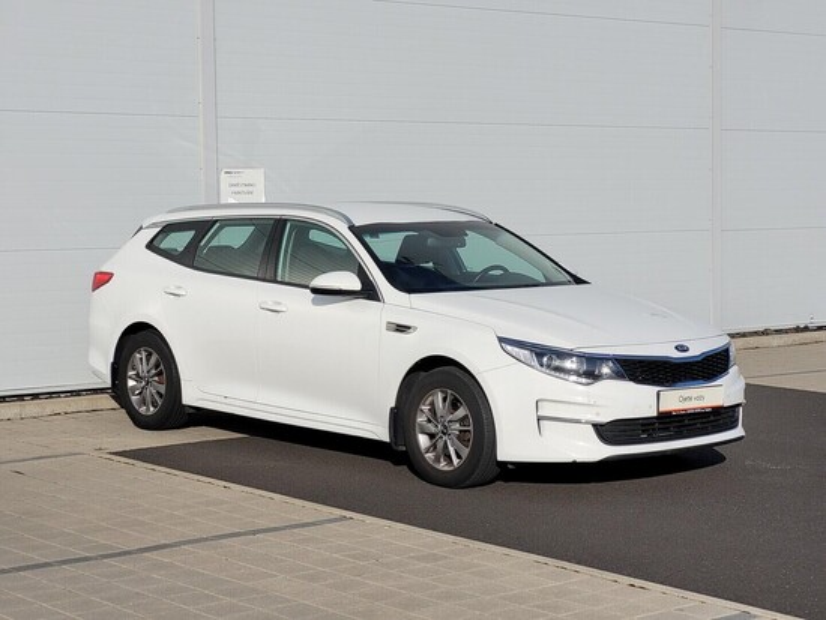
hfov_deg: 25.6
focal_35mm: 76
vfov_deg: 19.4
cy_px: 310
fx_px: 1814
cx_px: 413
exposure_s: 1/1167
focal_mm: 7.12
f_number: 2.4
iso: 25
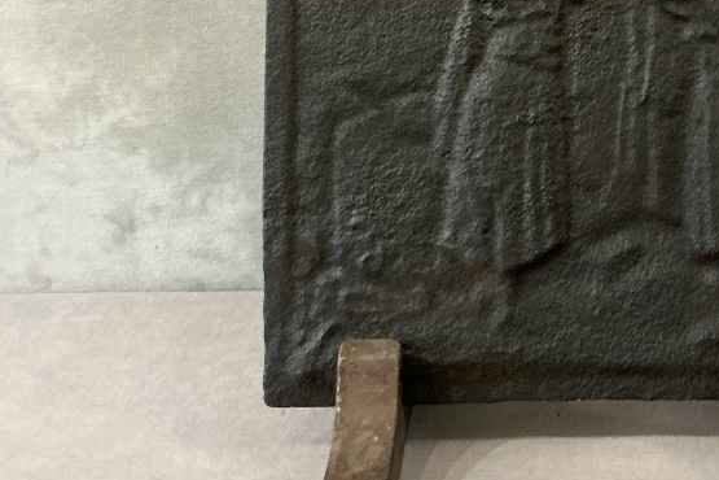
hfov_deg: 30.7
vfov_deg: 21.1
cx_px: 622
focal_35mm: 63
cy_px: 56
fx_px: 1258
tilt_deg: -15.1
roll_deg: -0.3
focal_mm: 3
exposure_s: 1/33
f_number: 1.8
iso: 320
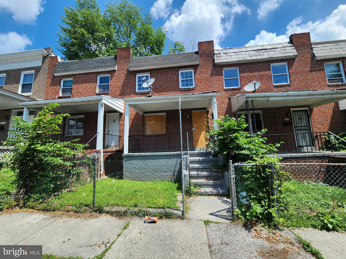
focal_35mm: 13
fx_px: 130
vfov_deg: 89.9
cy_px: 130
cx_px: 173
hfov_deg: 106.2
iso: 50
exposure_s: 1/1690
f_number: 2.2
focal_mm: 2.2
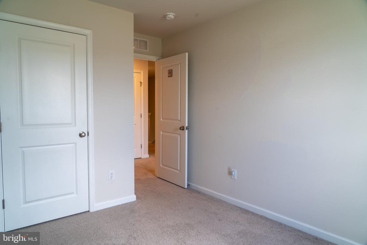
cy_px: 122
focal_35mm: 24
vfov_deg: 53.2
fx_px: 245
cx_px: 184
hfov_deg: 73.7
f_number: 9
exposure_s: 1/13
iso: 100
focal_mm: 24
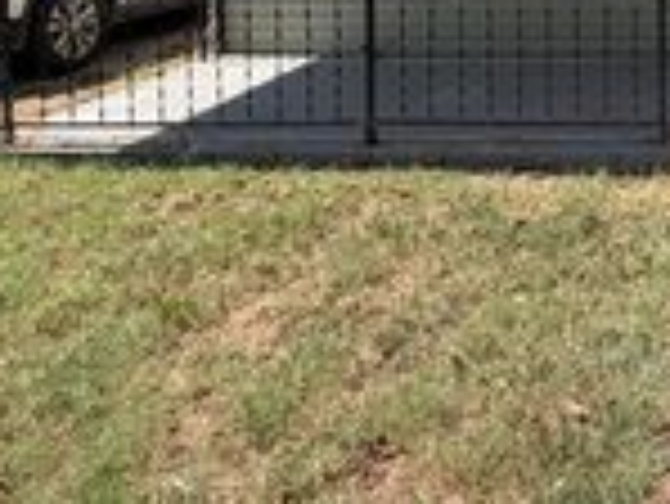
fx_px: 910
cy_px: -83
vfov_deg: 27.6
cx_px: 818
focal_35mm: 47
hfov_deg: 32.7
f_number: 2.2
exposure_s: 1/619
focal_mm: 2.22
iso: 40
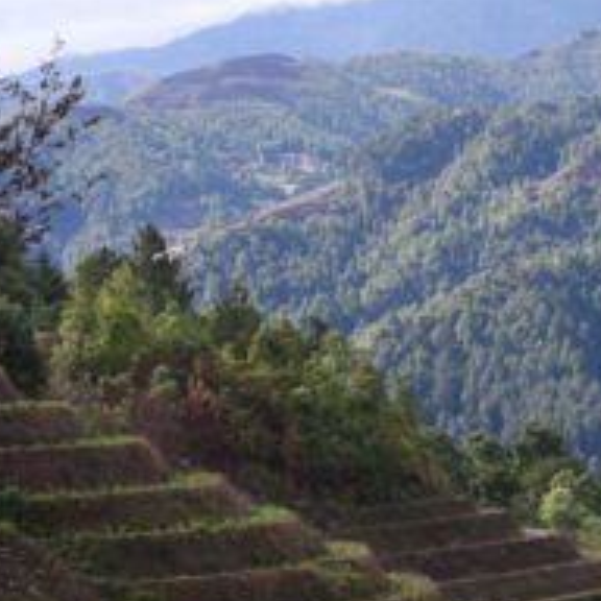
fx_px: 3339
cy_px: 446
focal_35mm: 170
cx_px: 1002
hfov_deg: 9.9
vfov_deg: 10.3
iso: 400
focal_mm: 50
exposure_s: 1/400
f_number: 8
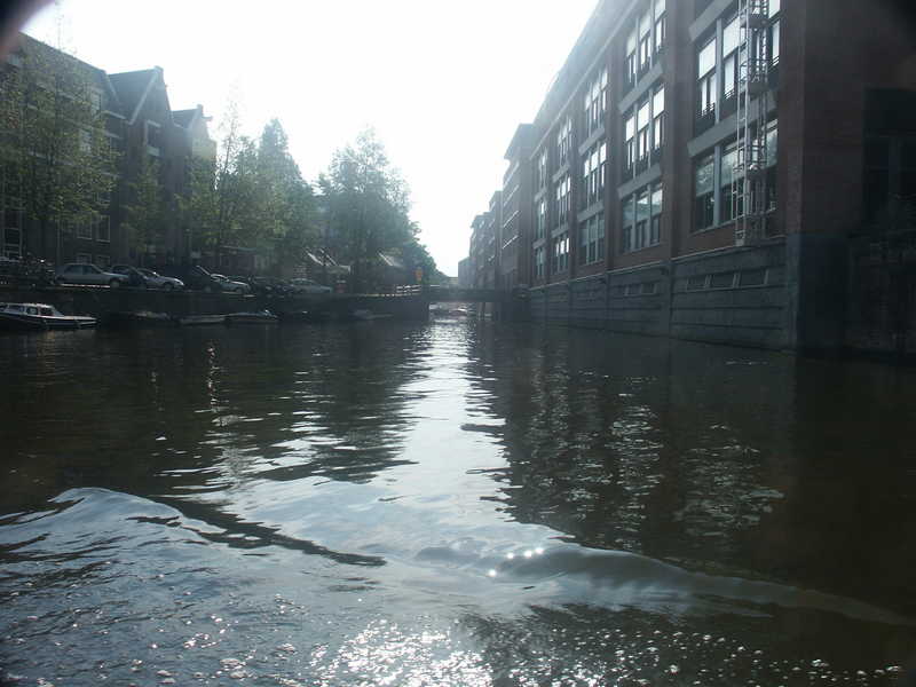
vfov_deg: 49.7
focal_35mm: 28
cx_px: 458
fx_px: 741
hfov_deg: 63.4
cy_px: 344
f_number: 5.6
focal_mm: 7.21
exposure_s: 1/250
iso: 100
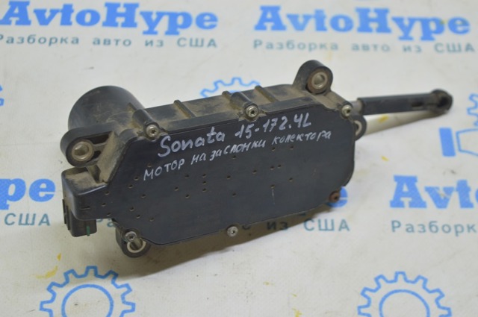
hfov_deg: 28.1
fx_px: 955
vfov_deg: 18.9
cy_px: 158
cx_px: 239
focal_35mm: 72
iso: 400
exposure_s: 1/20
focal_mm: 48
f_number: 5.6
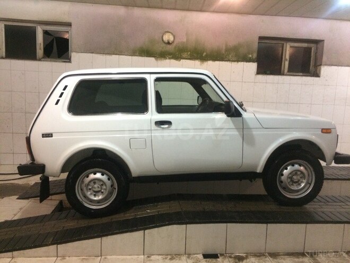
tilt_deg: -7.9
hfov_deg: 61.7
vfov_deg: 48.2
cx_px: 175
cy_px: 132
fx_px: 293
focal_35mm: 29
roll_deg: -2.3
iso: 250
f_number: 2.2
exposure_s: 1/17
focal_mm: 4.15
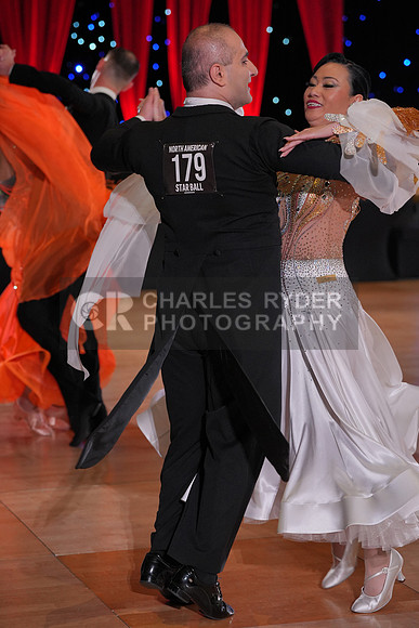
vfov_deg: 22.1
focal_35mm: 92
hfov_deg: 14.9
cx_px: 210
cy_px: 314
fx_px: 1605
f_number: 4
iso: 1600
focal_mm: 92
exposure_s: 1/500
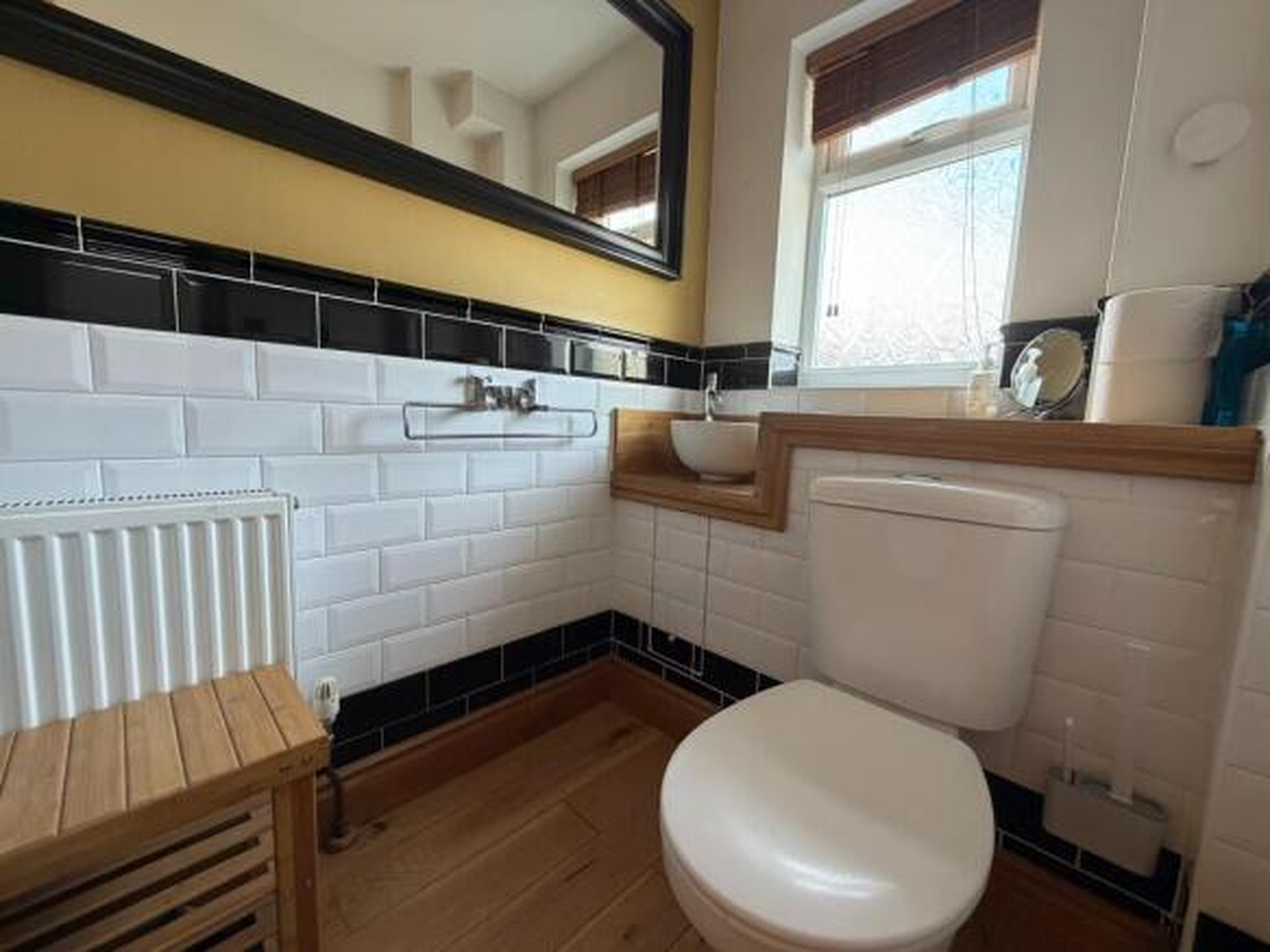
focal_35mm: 14
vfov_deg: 85.7
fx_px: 514
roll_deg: -1.6
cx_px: 635
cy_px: 476
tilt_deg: -5.3
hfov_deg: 102.1
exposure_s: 1/121
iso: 320
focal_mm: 2.22
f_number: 2.2
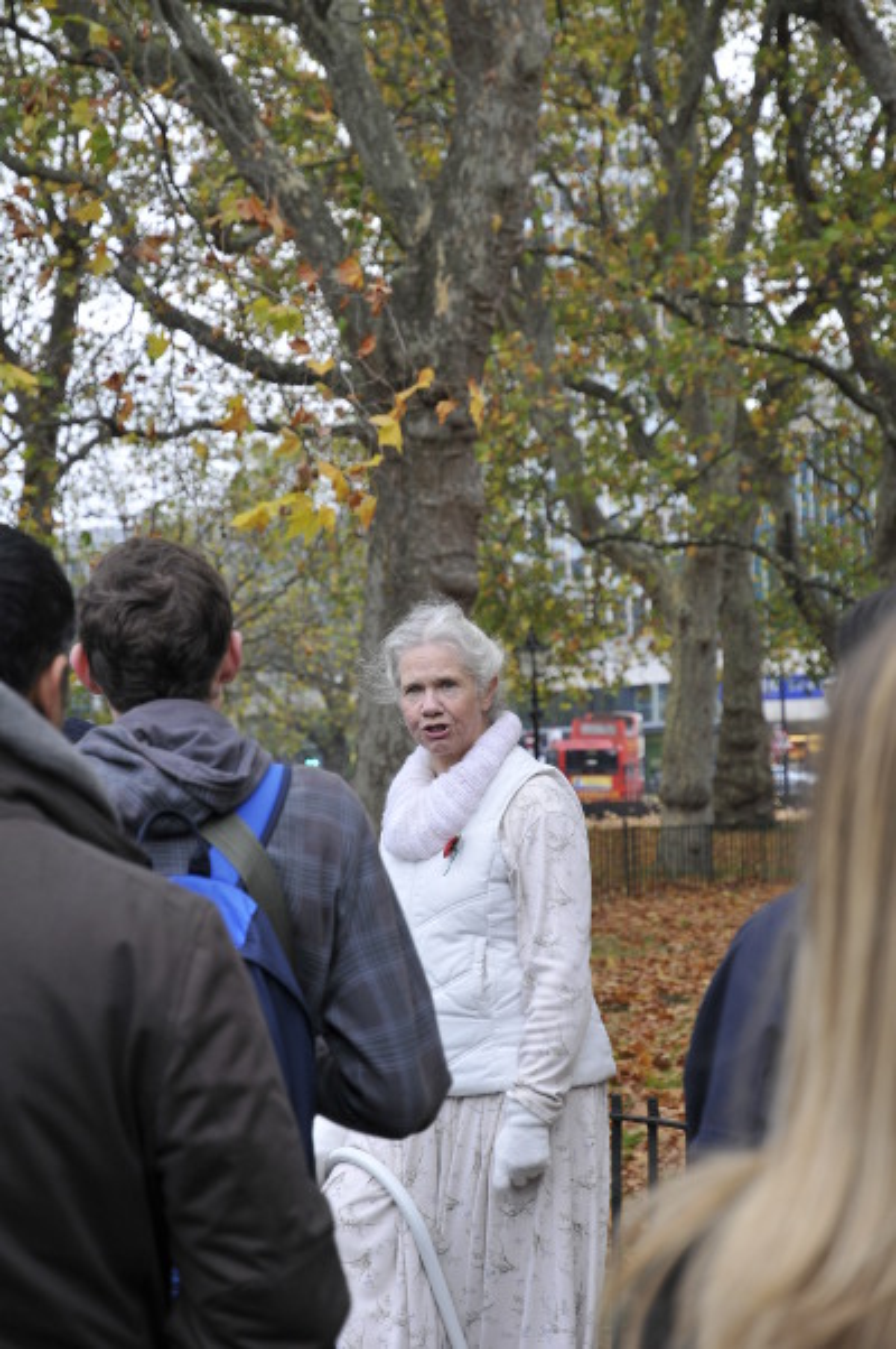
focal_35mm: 93
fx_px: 3480
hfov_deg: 14.7
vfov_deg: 21.9
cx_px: 448
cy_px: 674
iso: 200
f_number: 5.3
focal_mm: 62
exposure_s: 1/50
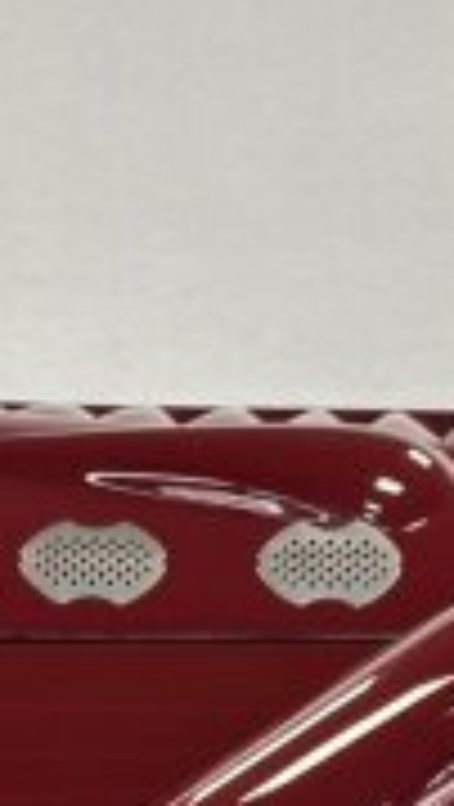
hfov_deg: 6.4
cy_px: 1072
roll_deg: +0.6
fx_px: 3993
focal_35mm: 187
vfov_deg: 11.2
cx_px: 643
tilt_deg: -6.8
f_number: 1.78
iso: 160
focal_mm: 6.86
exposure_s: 1/50
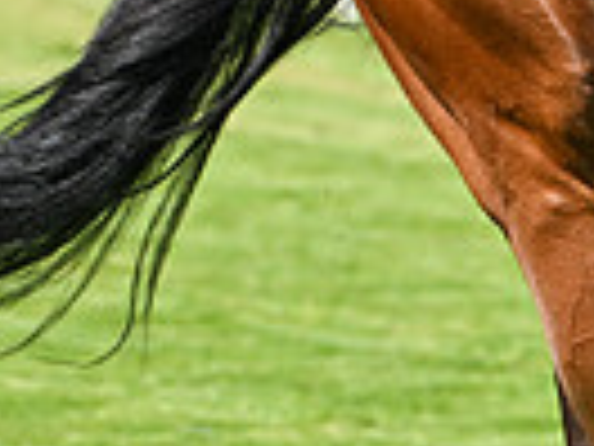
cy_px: -390
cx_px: 1264
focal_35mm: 674
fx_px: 11566
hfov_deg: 2.9
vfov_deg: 2.2
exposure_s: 1/1600
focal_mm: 160
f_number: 5.6
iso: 400
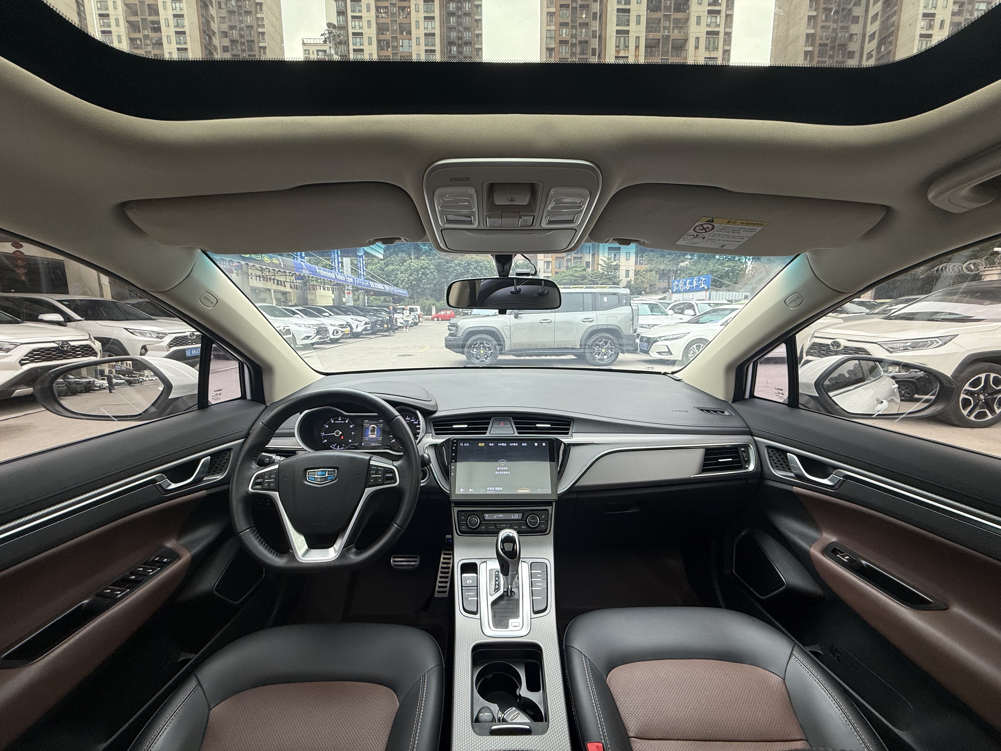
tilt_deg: -9.1
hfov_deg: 102.1
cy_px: 376
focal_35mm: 14
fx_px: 405
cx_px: 500
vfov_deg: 85.7
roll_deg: -0.1
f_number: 2.2
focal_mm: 2.22
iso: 80
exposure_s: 1/99
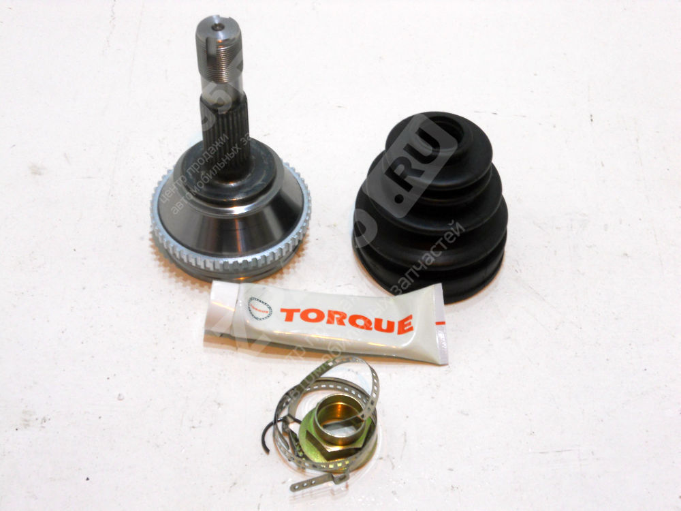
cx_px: 340
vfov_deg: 22.6
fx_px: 1279
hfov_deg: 29.8
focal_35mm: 65
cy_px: 256
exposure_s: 1/30
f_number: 5.3
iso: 250
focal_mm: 11.7
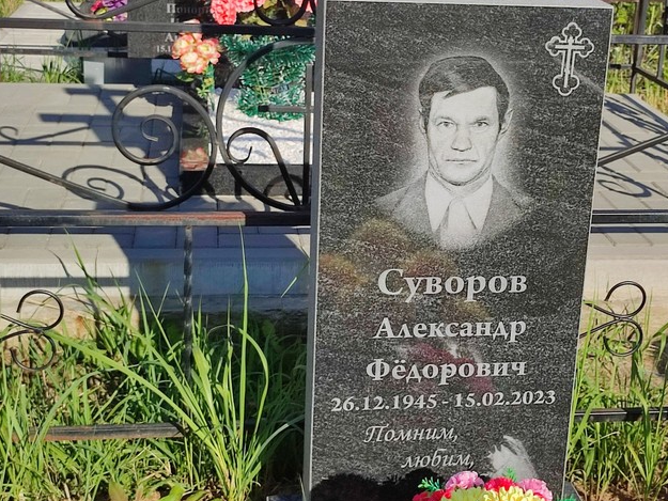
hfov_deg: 56.1
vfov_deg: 44.2
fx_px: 618
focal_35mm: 32
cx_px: 422
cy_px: 246
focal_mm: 6.04
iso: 50
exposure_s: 1/1108
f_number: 1.9
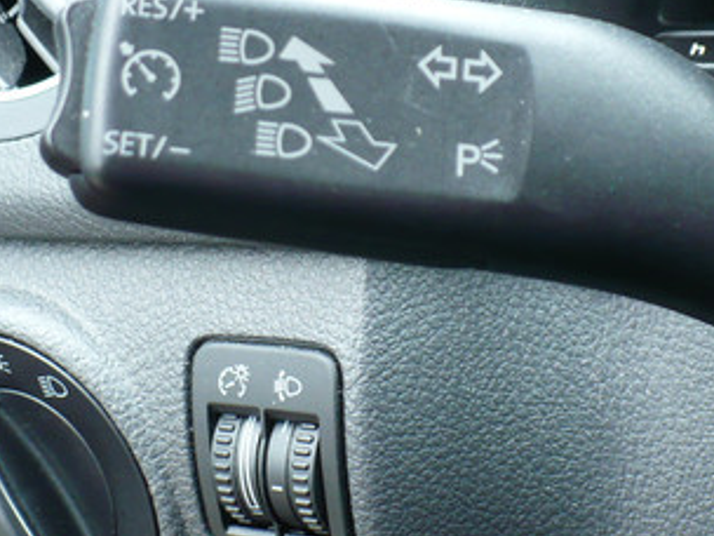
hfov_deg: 25.0
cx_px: 404
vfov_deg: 18.9
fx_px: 1609
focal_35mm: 78
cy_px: 289
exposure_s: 1/30
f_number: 2.8
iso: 200
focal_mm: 6.1
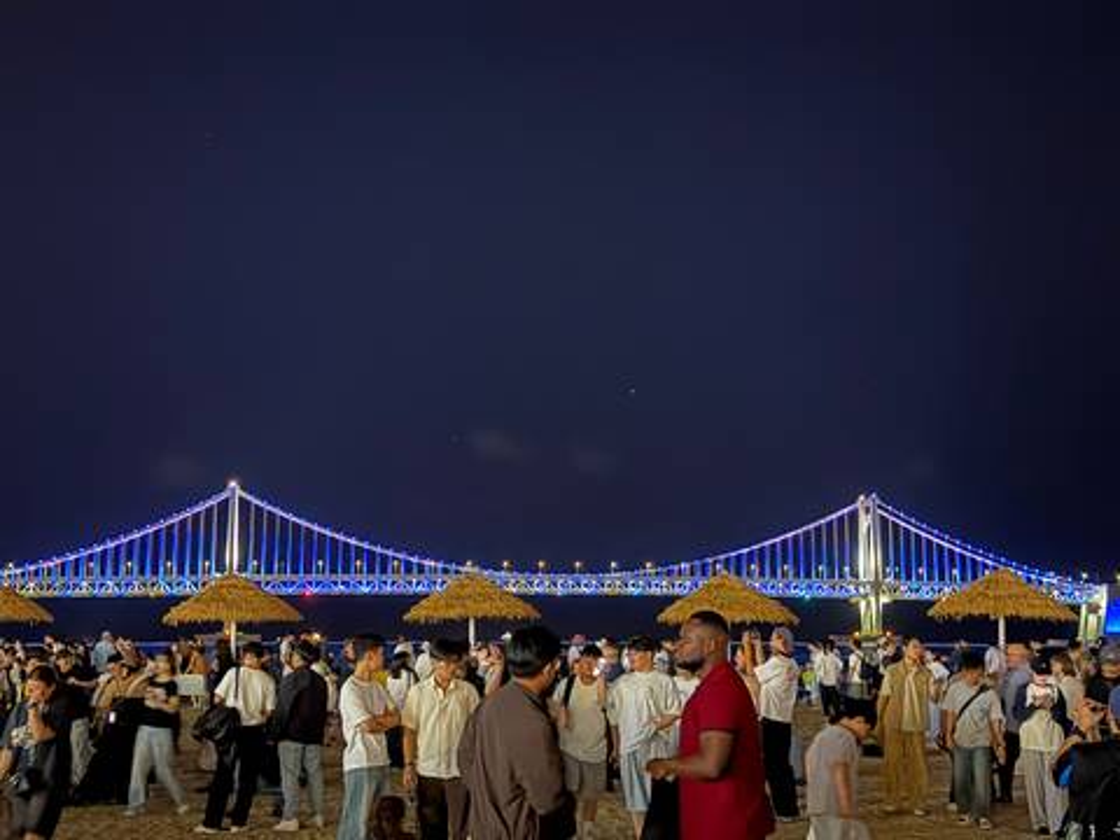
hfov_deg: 39.7
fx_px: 1553
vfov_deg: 30.3
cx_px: 560
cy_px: 420
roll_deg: -0.1
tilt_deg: +7.9
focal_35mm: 48
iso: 1600
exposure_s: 1/9
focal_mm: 6.76
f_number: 1.78
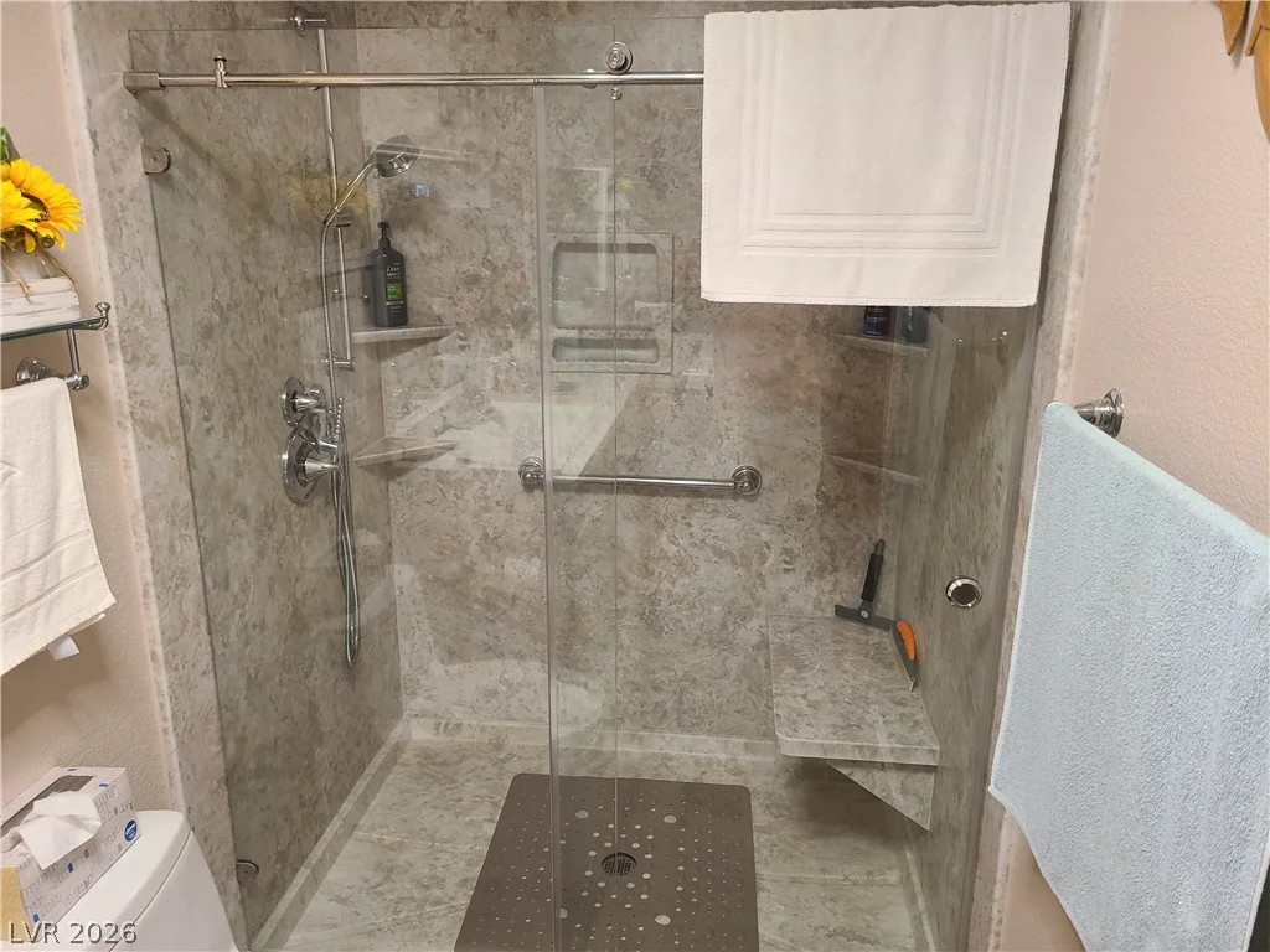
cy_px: 476
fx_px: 954
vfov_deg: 53.1
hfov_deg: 67.3
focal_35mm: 26
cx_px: 635
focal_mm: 5.4
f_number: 1.8
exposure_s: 1/40
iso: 320
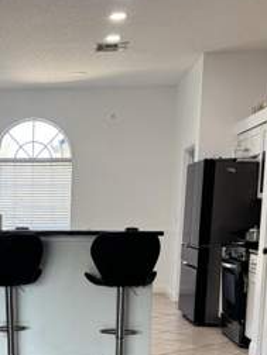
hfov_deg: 22.9
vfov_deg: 30.7
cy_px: 297
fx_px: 627
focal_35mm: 61
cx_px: -11
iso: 200
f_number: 1.78
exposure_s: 1/120
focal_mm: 6.76
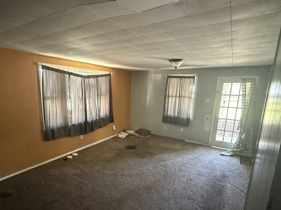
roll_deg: -0.9
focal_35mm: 20
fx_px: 162
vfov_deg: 65.6
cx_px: 128
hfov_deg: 81.6
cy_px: 122
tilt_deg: -10.8
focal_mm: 2.22
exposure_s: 1/40
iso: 1000
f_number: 2.2
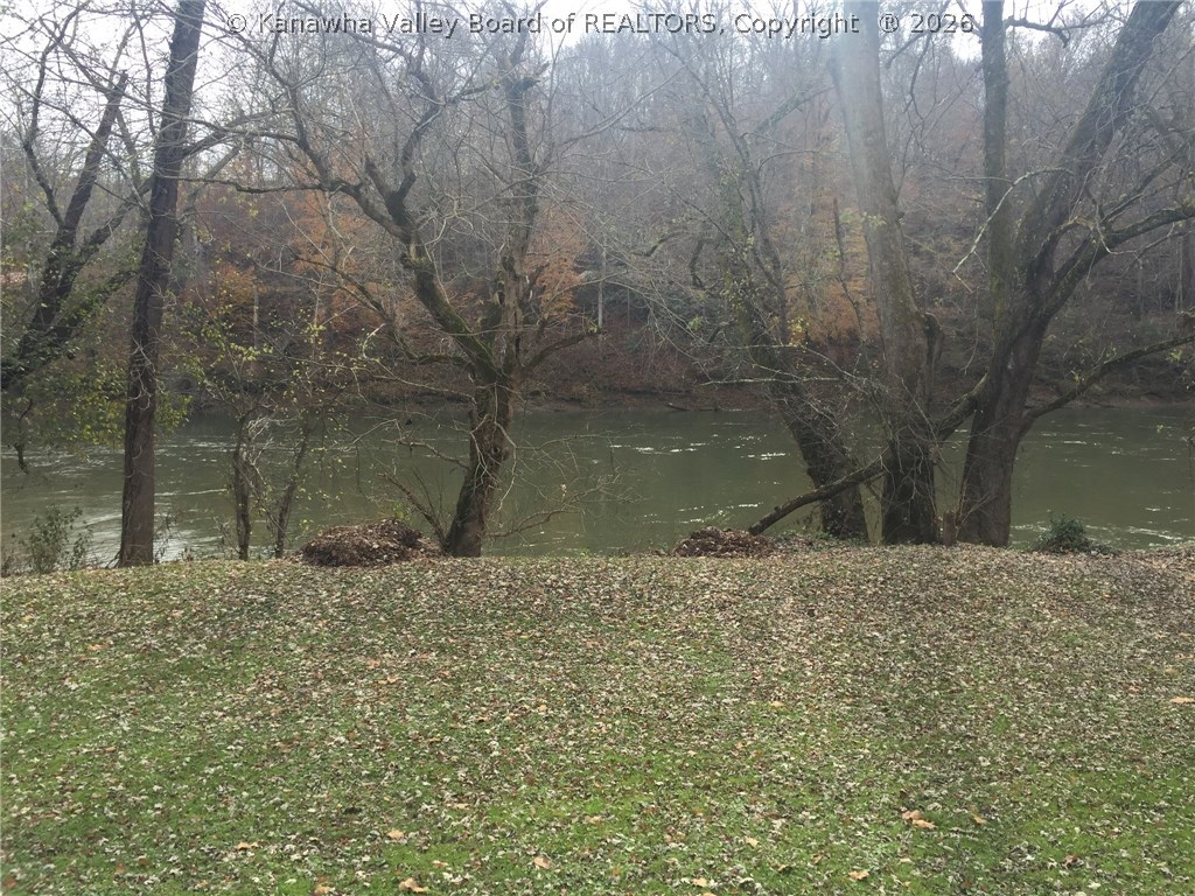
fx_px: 1001
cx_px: 598
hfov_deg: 61.7
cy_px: 448
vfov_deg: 48.2
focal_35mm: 29
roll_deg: +0.3
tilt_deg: -6.3
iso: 32
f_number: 2.2
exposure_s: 1/444
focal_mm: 4.15
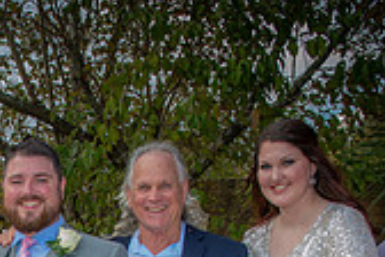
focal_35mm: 100
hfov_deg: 19.3
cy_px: 425
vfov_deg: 12.7
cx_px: -66
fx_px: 1069
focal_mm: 29
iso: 50
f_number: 5
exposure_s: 1/160
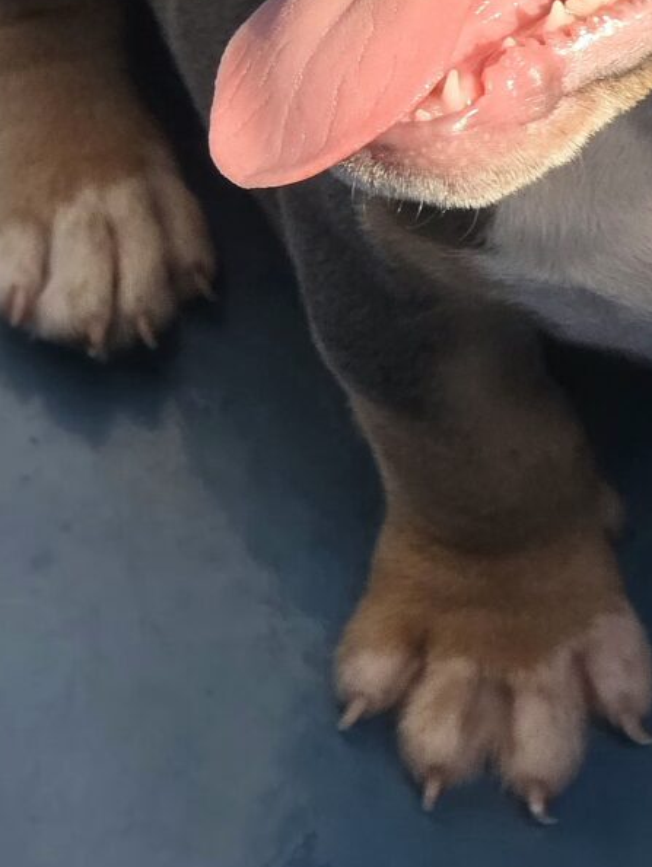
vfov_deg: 6.4
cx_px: 583
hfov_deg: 4.8
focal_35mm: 309
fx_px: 7752
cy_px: -184
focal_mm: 18.6
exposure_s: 1/714
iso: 64
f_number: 3.4
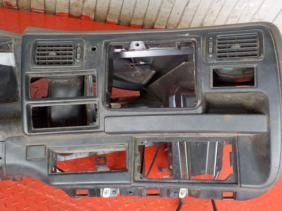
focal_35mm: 35
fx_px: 285
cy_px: 104
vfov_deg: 40.7
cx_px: 141
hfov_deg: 52.7
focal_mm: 4.1
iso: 180
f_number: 3.3
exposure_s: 1/30
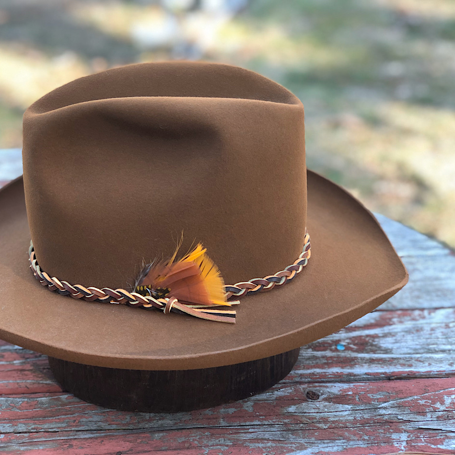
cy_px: 230
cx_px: 162
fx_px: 922
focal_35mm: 62
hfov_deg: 27.6
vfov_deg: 27.7
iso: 40
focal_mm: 6
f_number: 2.4
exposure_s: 1/60
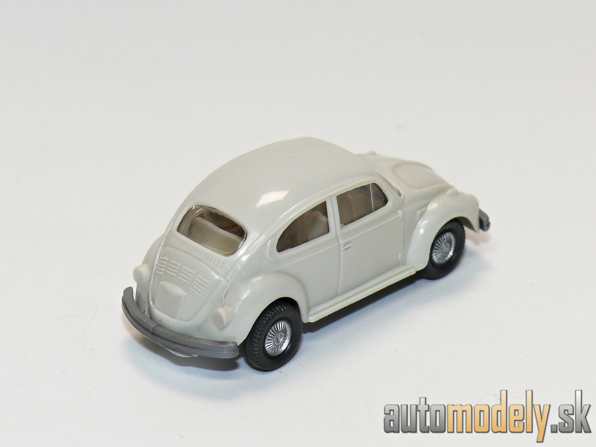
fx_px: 2703
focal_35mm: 157
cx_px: 298
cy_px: 224
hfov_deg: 12.6
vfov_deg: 9.5
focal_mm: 18.7
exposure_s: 1/30
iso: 100
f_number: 4
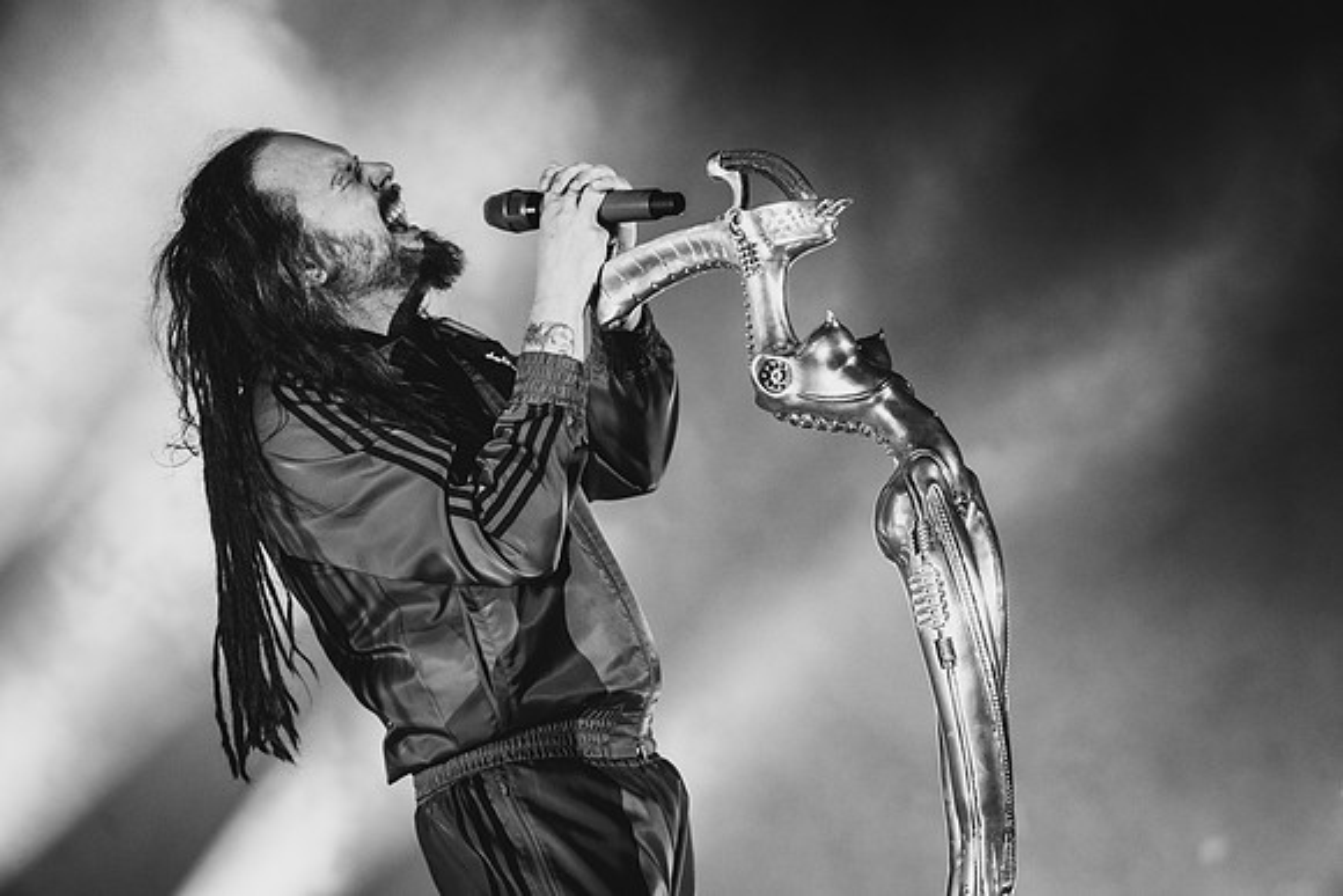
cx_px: 672
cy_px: 448
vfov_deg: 14.4
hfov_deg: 21.5
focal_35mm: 95
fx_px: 3545
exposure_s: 1/250
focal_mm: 95
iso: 1600
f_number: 4
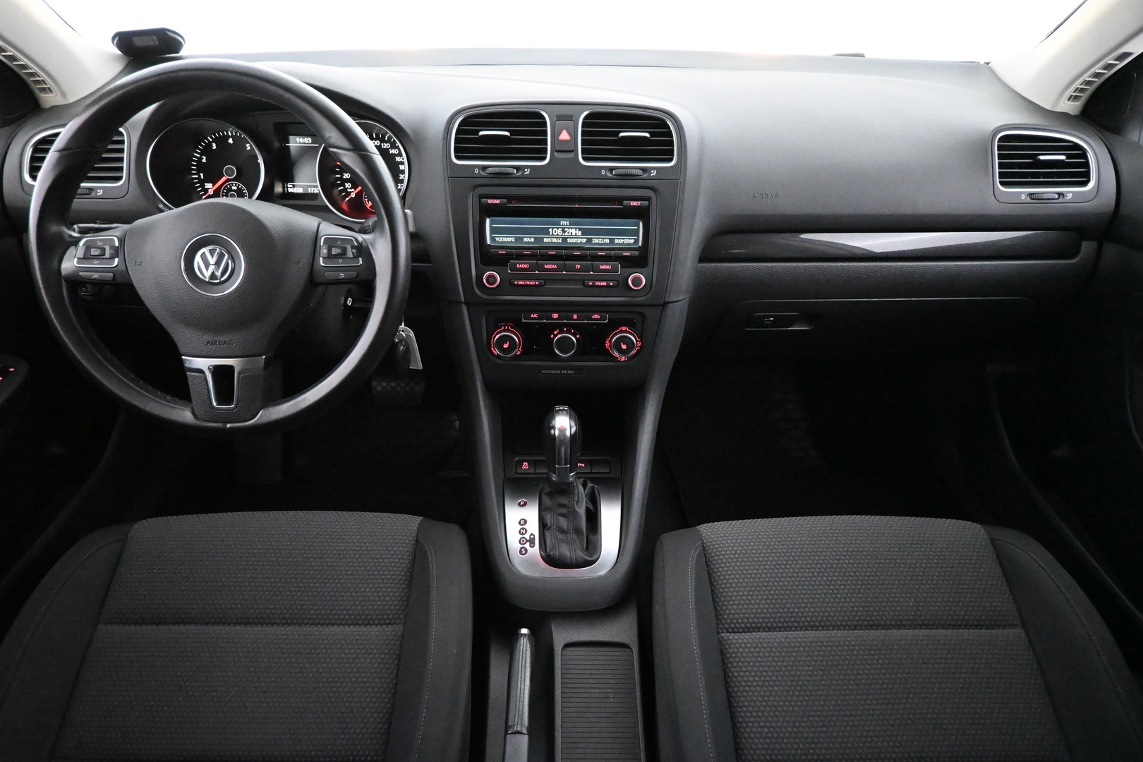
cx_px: 572
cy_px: 381
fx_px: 762
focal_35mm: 24
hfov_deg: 73.7
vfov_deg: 53.1
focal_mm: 16
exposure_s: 1/60
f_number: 3.5
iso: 11400
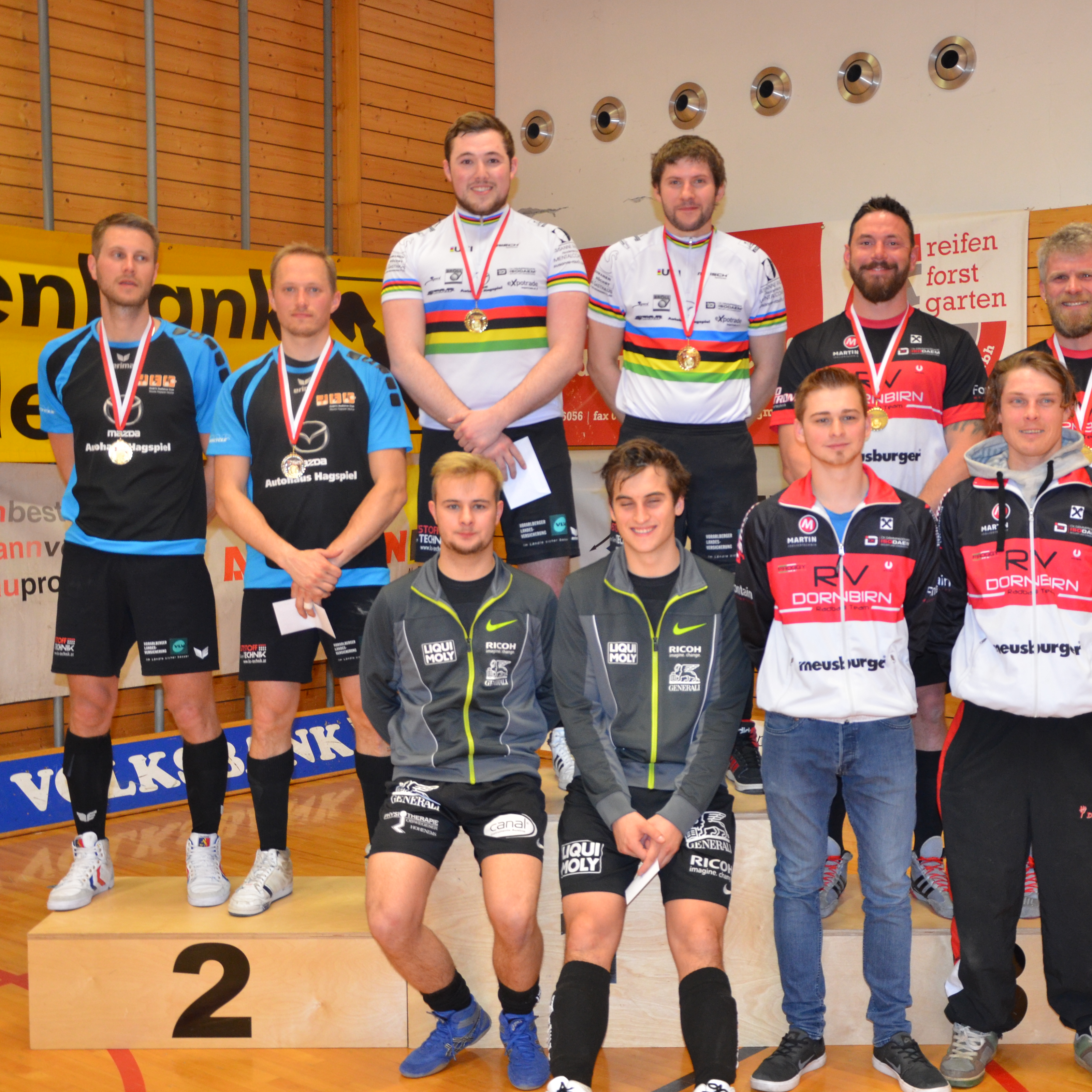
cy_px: 551
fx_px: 1677
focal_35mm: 47
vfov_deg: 36.1
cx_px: 632
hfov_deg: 36.0
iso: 800
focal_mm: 24
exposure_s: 1/60
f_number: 3.8
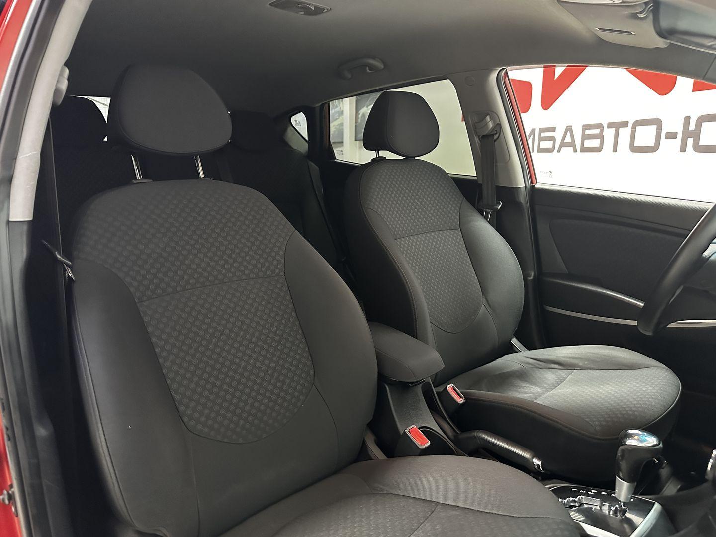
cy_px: 268
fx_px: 496
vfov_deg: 56.8
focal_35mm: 24
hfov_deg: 71.6
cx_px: 358
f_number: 1.78
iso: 800
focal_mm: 6.86
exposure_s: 1/33
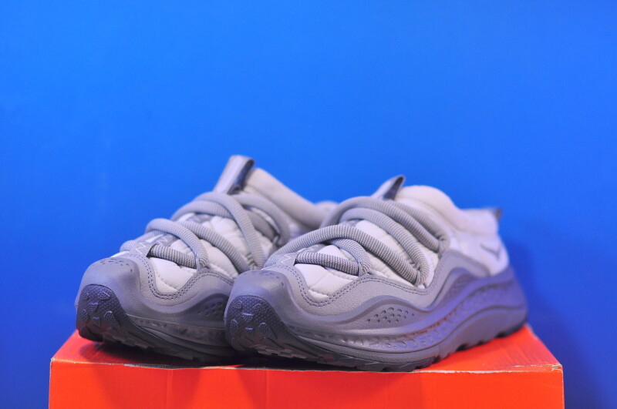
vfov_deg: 18.1
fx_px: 1284
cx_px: 308
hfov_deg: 27.0
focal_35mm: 75
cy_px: 204
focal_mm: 50
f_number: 2.2
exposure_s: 1/320
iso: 250
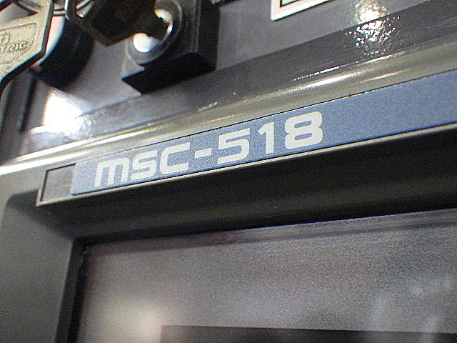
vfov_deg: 41.8
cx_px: 228
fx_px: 449
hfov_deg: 54.0
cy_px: 172
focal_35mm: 34
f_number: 3.8
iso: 800
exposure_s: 1/50
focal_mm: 6.1
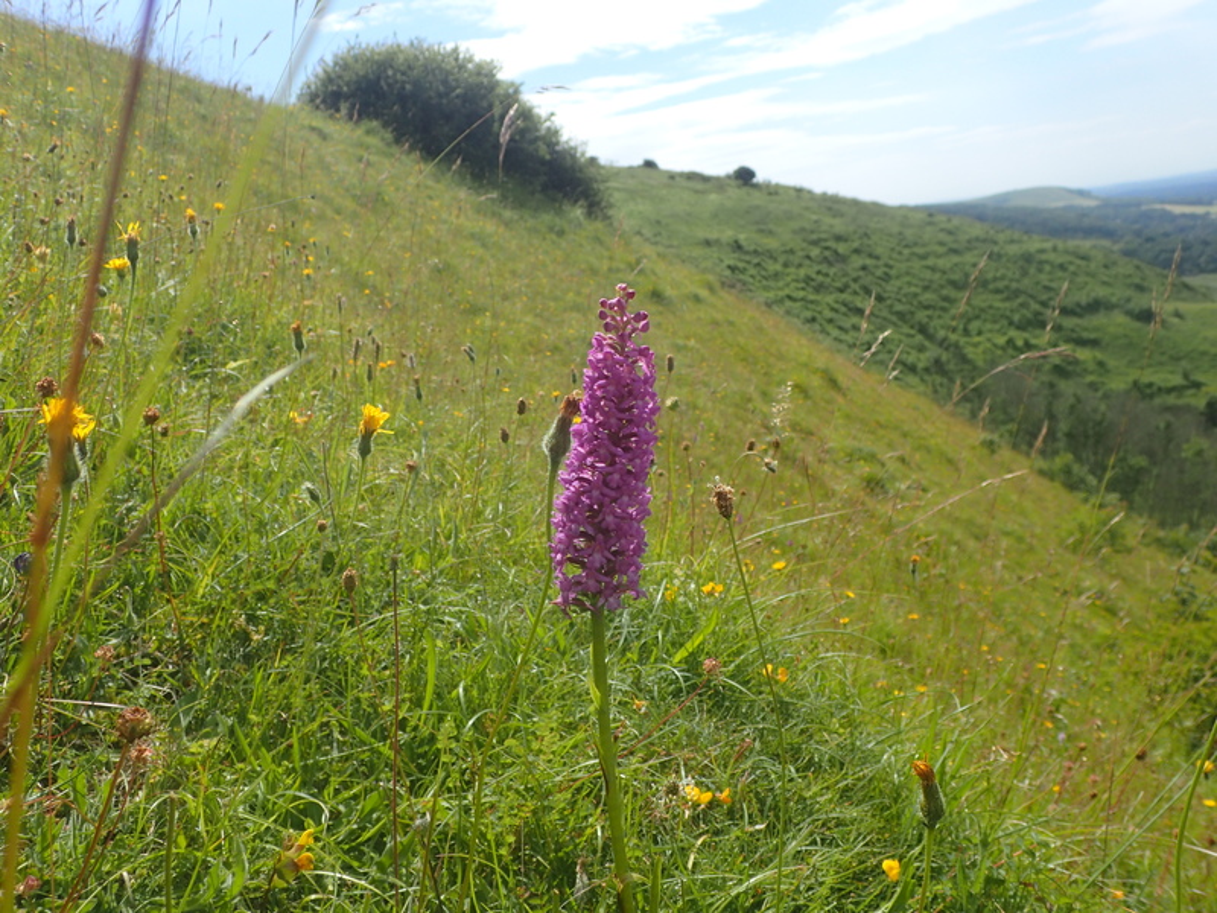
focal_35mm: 30
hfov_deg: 60.0
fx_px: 1055
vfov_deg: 46.8
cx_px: 608
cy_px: 456
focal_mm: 5.5
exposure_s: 1/160
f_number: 9
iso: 100
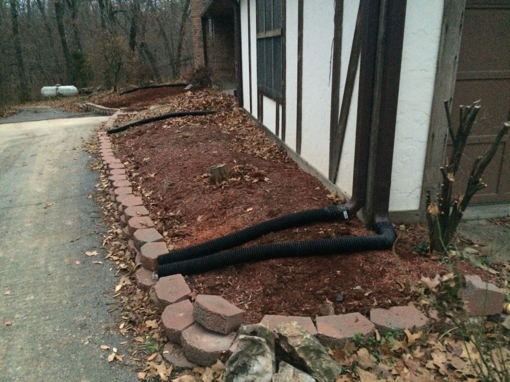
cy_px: 191
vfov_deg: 48.2
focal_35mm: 29
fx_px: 427
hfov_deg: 61.7
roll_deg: +1.7
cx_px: 255
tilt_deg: -15.1
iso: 400
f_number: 2.2
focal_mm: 4.15
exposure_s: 1/15
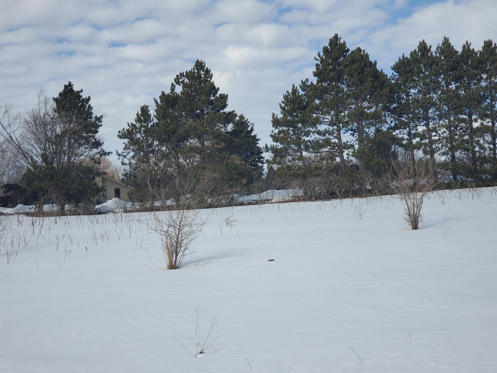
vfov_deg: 28.0
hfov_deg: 36.8
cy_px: 186
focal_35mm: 52
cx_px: 248
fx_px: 747
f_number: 2.4
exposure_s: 1/963
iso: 50
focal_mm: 6
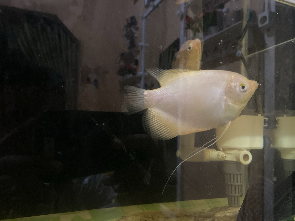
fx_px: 222
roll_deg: -0.7
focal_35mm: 26
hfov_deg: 67.3
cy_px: 110
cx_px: 148
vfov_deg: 53.1
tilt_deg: +3.0
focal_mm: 4.25
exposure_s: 1/25
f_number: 1.8
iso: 800
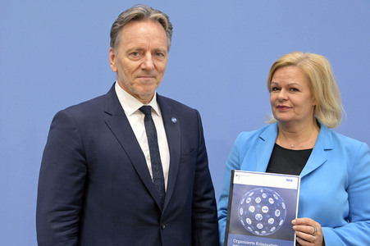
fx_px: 698
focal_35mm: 68
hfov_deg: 29.7
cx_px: 185
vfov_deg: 20.0
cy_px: 123
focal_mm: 68
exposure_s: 1/320
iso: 5000
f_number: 5.6
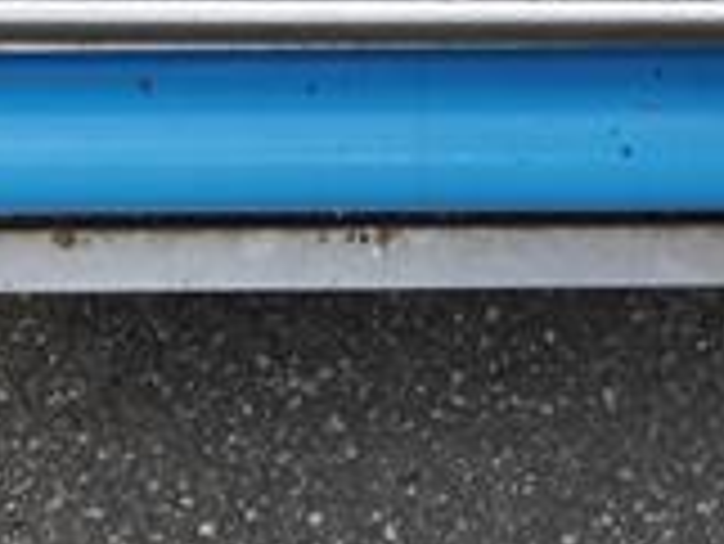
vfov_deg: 13.0
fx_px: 2323
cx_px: 803
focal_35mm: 111
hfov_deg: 17.1
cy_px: -117
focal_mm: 14
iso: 160
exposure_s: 1/125
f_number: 4.5
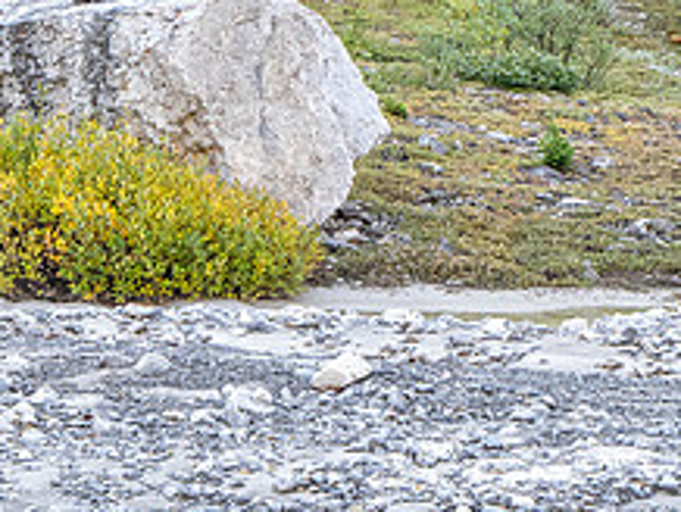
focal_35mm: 170
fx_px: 3348
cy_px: 229
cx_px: -69
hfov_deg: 11.4
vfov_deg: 8.7
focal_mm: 32
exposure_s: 1/80
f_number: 8
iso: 640
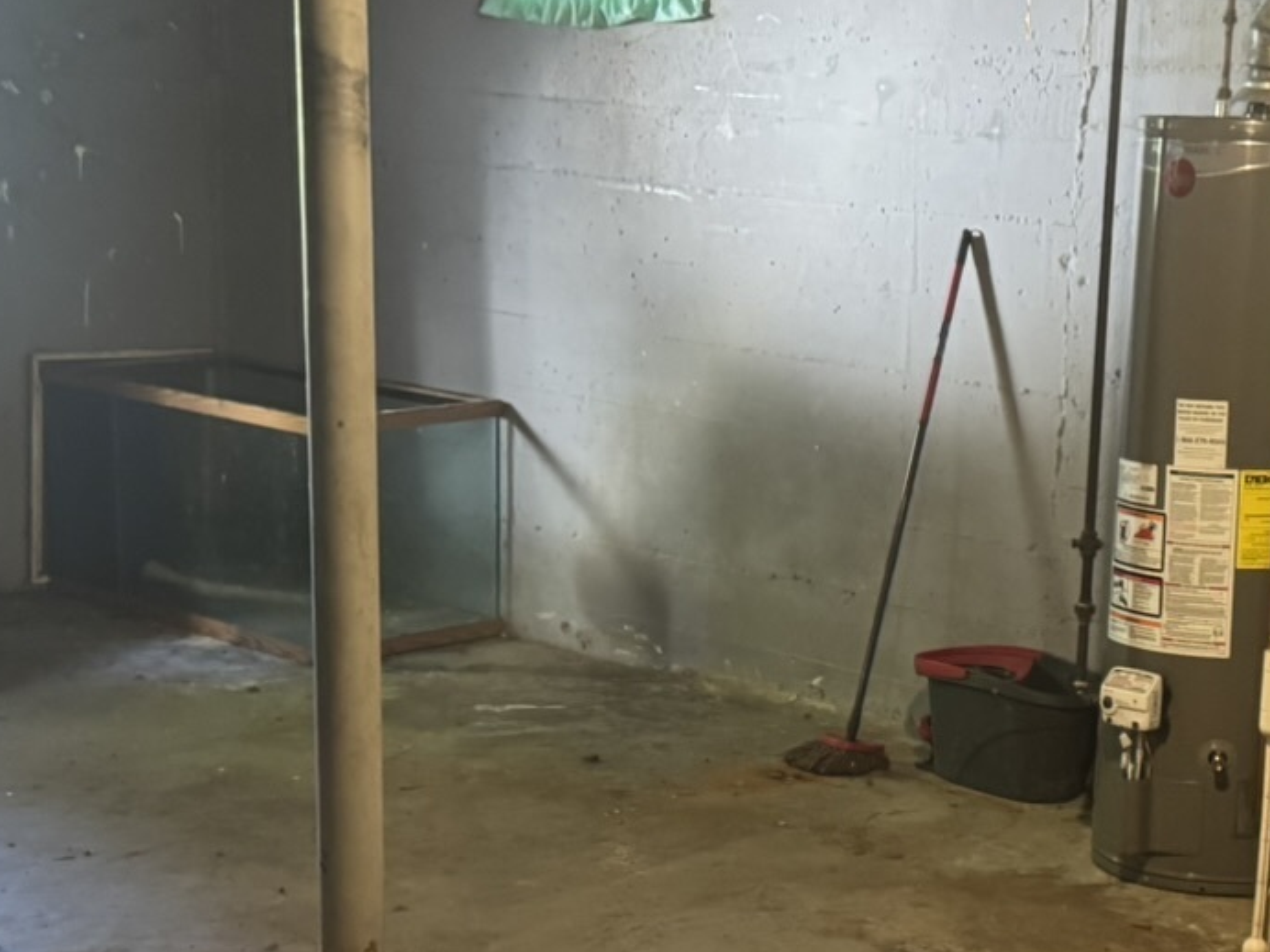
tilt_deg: -14.3
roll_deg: -1.9
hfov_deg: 27.3
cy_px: 695
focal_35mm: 71
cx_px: 826
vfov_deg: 20.6
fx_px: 2605
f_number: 1.78
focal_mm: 6.76
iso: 800
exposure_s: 1/30
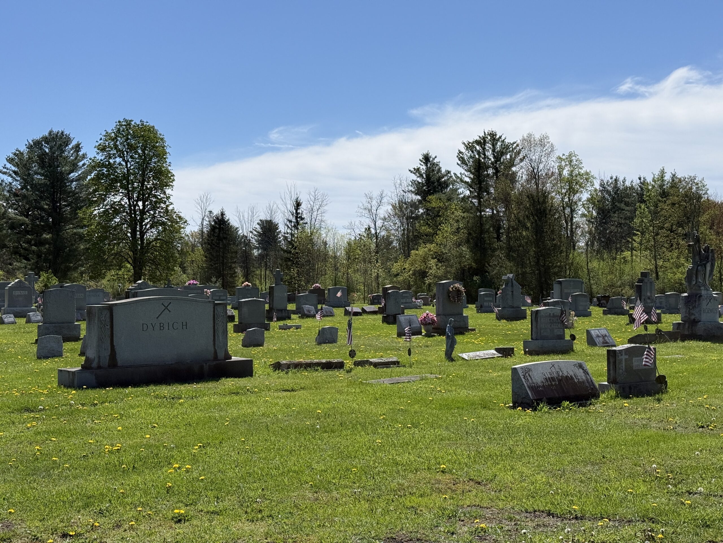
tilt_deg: +0.4
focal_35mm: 48
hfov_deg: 39.7
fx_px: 1003
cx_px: 362
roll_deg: +1.7
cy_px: 272
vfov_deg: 30.3
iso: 64
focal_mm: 6.76
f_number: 1.78
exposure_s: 1/7874
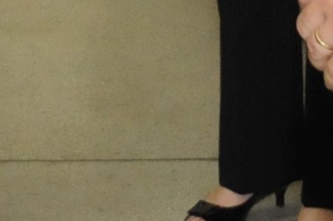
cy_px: -450
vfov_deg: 4.6
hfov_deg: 7.1
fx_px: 2642
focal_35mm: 286
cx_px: -135
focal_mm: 24
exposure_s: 1/160
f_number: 3.8
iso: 1000
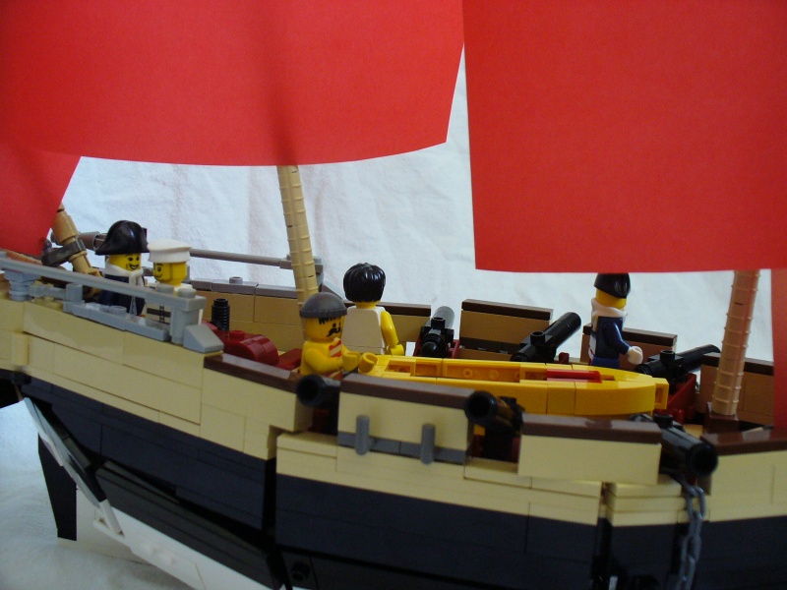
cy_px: 295
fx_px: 955
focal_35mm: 42
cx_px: 394
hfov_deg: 44.8
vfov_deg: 34.3
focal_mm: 7
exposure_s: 1/30
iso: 200
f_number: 2.9
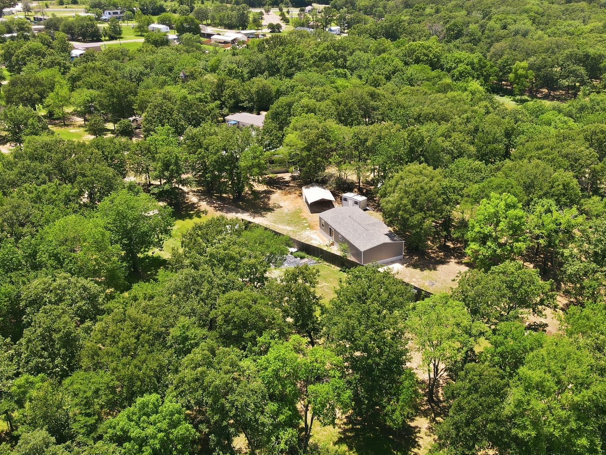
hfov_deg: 56.5
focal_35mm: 32
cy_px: 231
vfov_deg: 44.2
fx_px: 560
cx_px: 354
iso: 100
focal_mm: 4.5
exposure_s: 1/320
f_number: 2.8
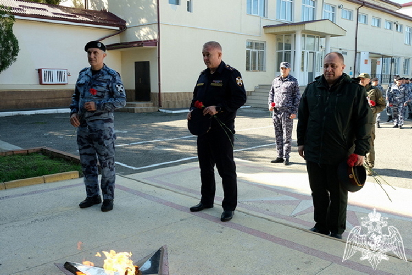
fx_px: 366
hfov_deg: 58.7
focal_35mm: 32
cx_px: 206
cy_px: 138
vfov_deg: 41.1
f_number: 5.6
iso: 320
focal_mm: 21.4
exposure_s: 1/240
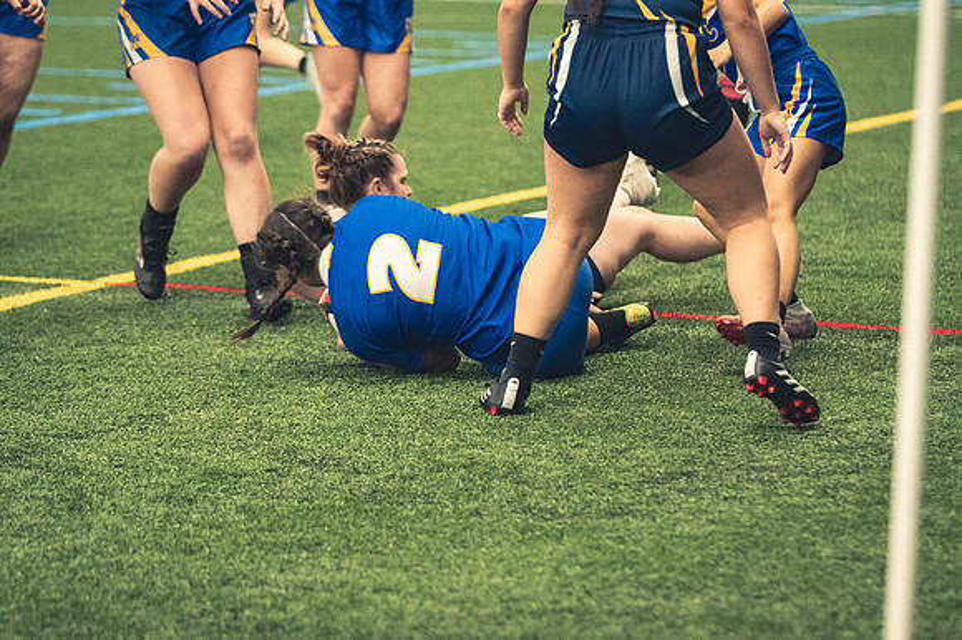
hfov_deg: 11.2
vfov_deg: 7.5
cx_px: 481
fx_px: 4887
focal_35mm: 183
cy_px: 320
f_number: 2.8
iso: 12800
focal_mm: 122
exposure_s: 1/500
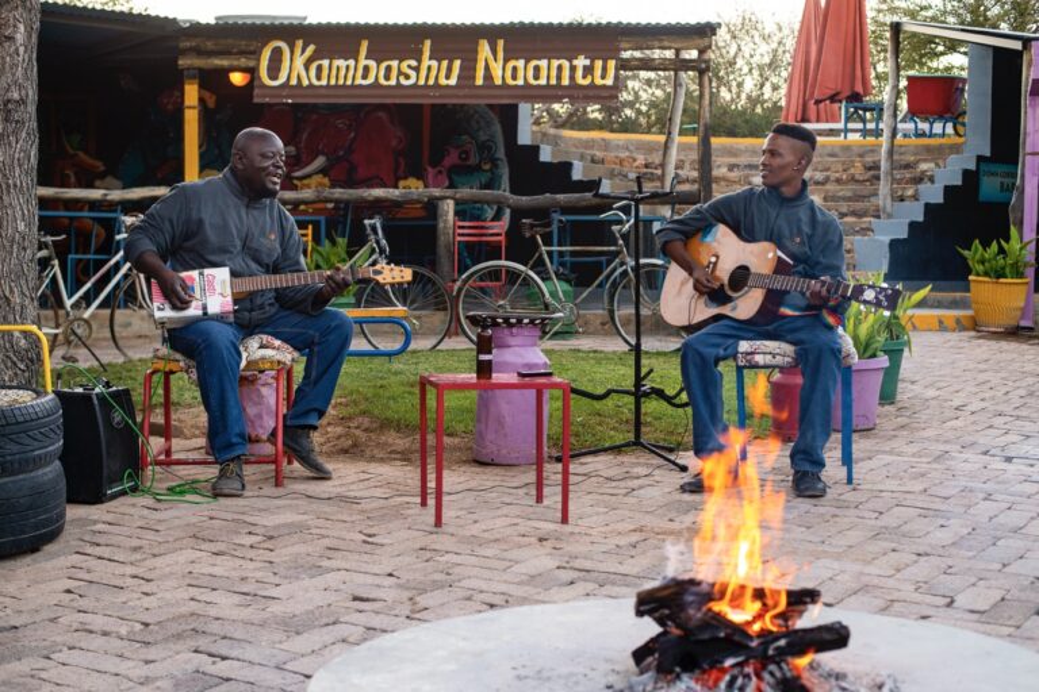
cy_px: 346
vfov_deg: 27.0
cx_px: 520
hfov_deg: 39.6
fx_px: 1443
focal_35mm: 50
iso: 500
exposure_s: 1/125
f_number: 4
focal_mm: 50
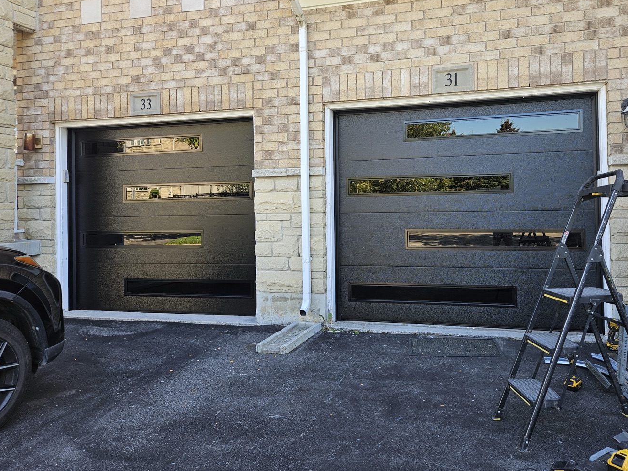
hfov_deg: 63.0
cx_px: 370
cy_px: 188
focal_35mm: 28
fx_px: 508
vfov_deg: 49.4
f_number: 1.8
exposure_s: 1/126
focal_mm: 5.4
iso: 25
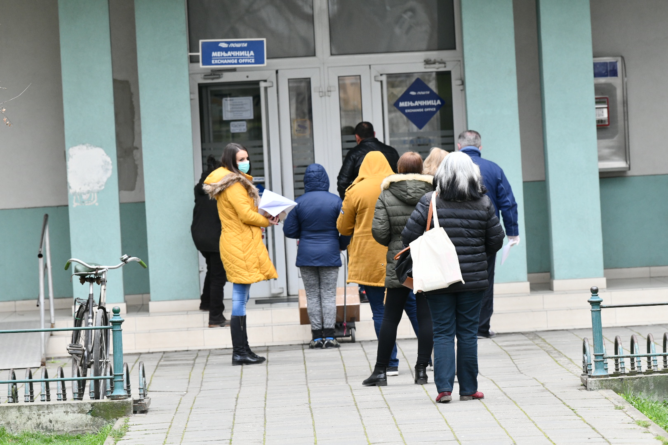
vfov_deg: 6.9
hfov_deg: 10.3
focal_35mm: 200
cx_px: 334
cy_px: 222
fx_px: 3711
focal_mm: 200
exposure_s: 1/500
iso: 1600
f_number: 6.3
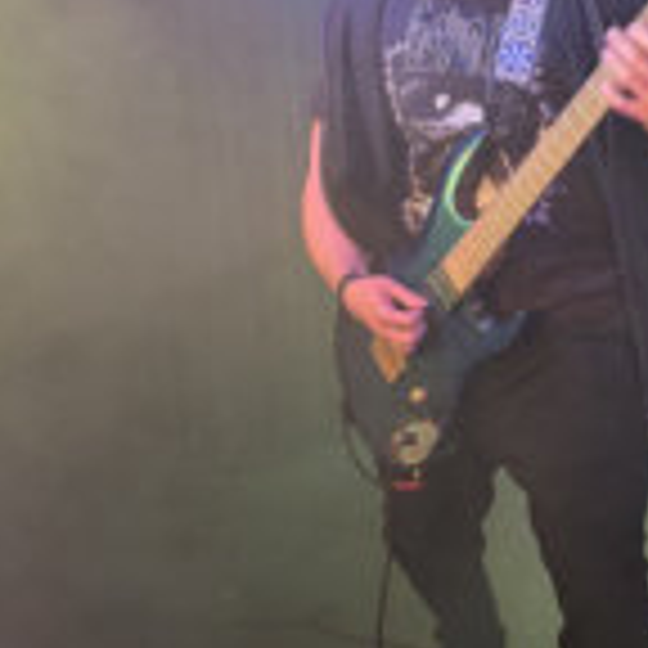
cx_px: 554
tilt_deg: -8.6
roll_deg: +1.7
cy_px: 358
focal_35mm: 55
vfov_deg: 31.1
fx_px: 1165
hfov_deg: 30.1
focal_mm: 6.76
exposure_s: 1/49
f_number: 1.78
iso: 250
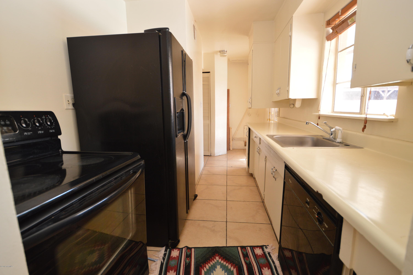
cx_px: 206
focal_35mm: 15
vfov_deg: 77.2
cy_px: 138
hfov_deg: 100.4
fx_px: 172
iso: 400
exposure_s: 1/60
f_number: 3.5
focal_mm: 10
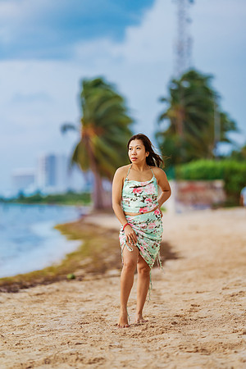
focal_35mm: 135
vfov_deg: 15.2
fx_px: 1384
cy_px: 184
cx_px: 123
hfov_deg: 10.2
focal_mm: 135
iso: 640
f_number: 1.8
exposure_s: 1/3200
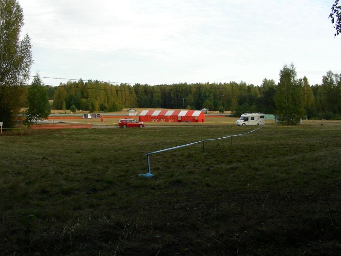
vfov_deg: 37.7
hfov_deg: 49.0
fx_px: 374
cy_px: 128
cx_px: 170
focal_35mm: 38
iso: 50
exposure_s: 1/146
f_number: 4
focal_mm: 6.3
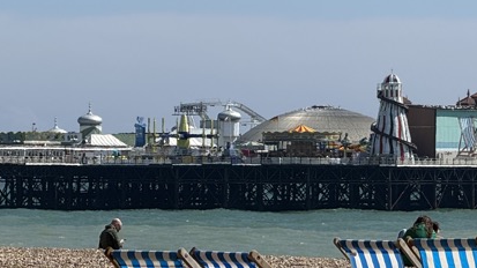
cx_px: 343
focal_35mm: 304
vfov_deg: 4.0
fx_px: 3844
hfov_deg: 7.1
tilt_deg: -0.7
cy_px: 236
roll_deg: +0.0
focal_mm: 15.66
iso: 50
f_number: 2.8
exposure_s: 1/2212
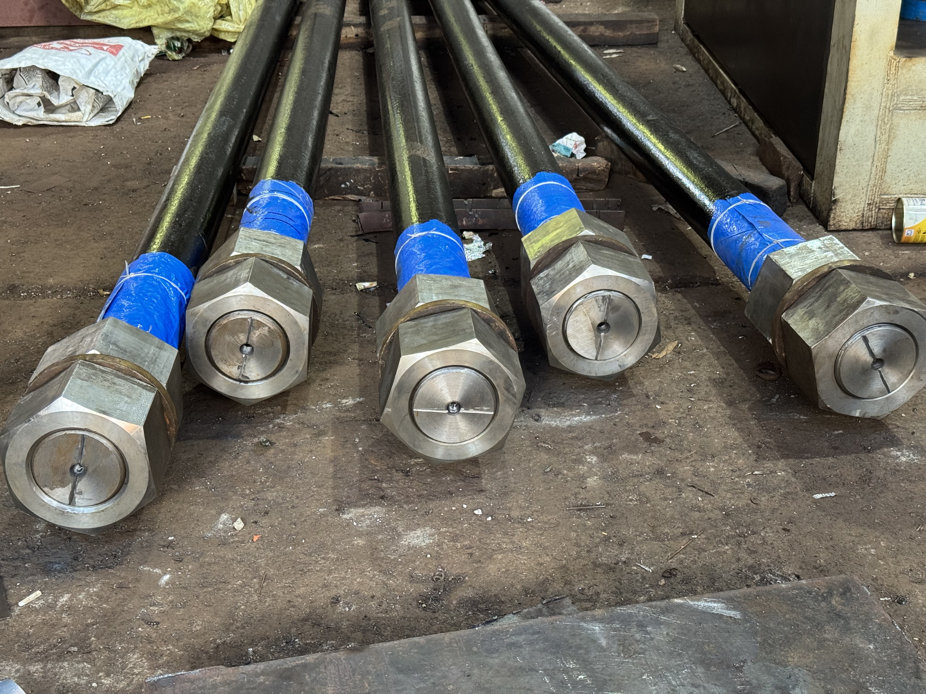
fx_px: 1284
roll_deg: +1.0
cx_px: 463
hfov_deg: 39.7
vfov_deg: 30.3
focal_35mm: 48
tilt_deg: -26.3
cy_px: 347
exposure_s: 1/33
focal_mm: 6.76
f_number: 1.78
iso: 400
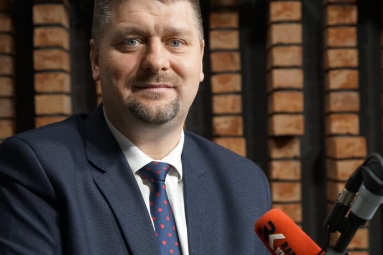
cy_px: 156
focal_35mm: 78
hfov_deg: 25.9
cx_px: 151
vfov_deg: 17.5
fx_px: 830
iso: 3200
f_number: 4
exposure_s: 1/160
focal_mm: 52
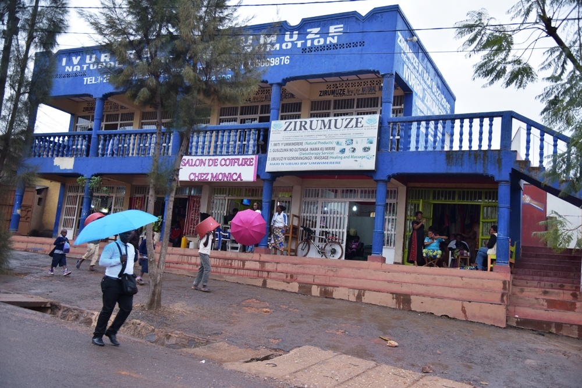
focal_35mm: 35
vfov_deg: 37.9
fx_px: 566
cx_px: 291
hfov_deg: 54.4
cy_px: 194
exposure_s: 1/100
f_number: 4
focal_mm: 35
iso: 500
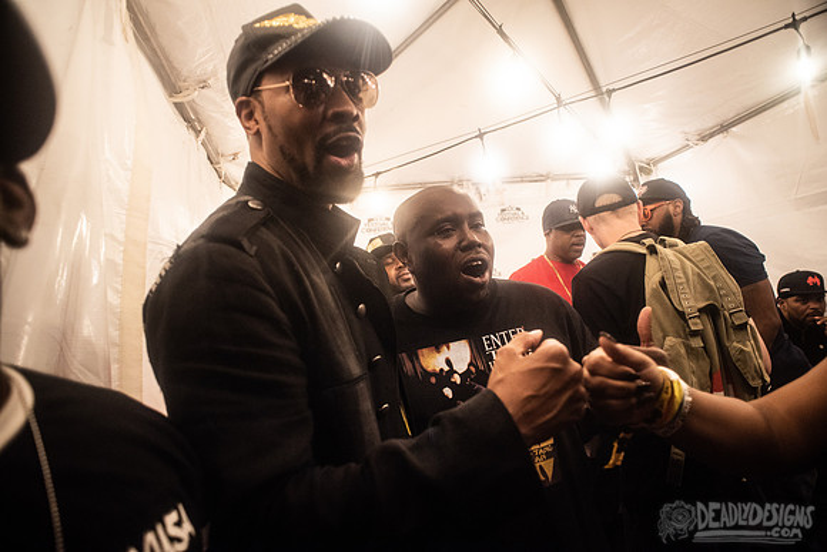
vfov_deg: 62.0
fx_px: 460
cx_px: 414
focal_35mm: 20
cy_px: 276
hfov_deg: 84.0
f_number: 3.5
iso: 2000
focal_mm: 20
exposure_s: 1/160
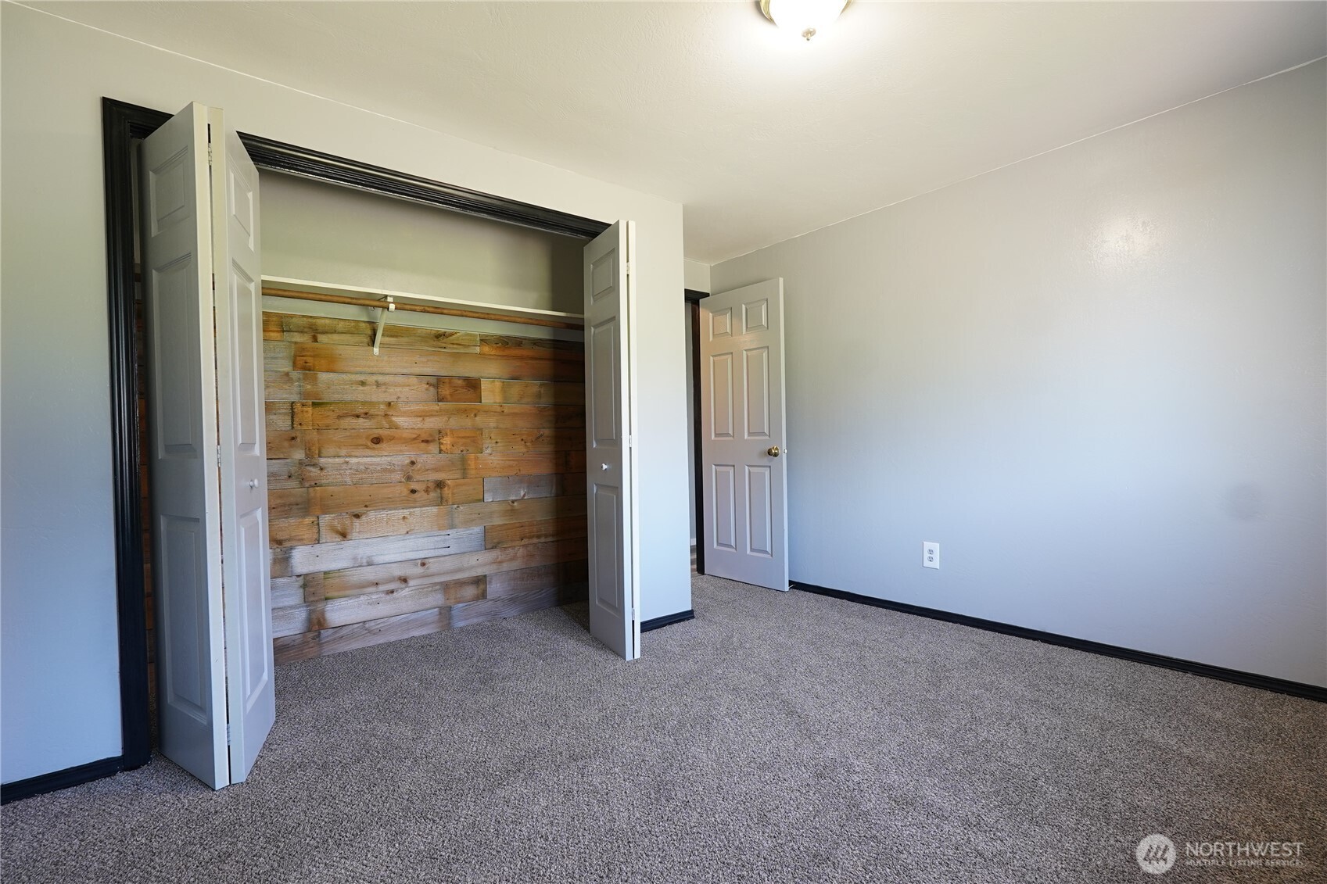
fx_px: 590
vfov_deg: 73.7
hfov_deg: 96.7
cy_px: 442
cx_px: 664
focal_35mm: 16
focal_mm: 11
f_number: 4.5
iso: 400
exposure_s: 1/15
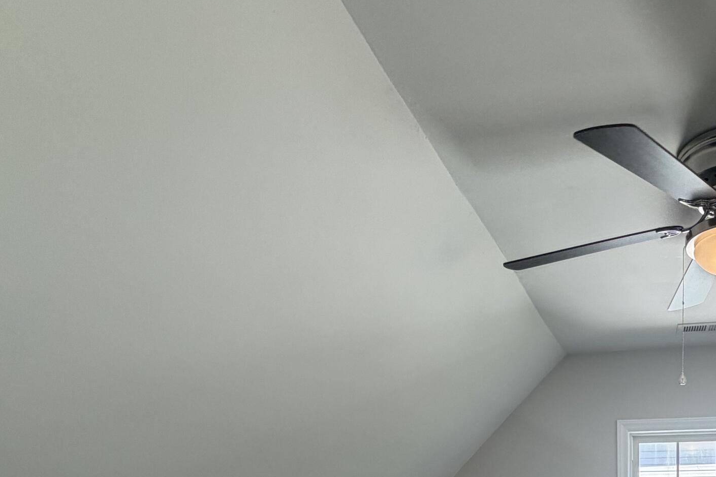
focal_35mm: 31
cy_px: 548
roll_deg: +0.5
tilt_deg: -2.1
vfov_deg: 35.1
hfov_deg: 55.9
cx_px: 575
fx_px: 616
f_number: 2.2
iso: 80
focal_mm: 2.22
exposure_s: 1/120
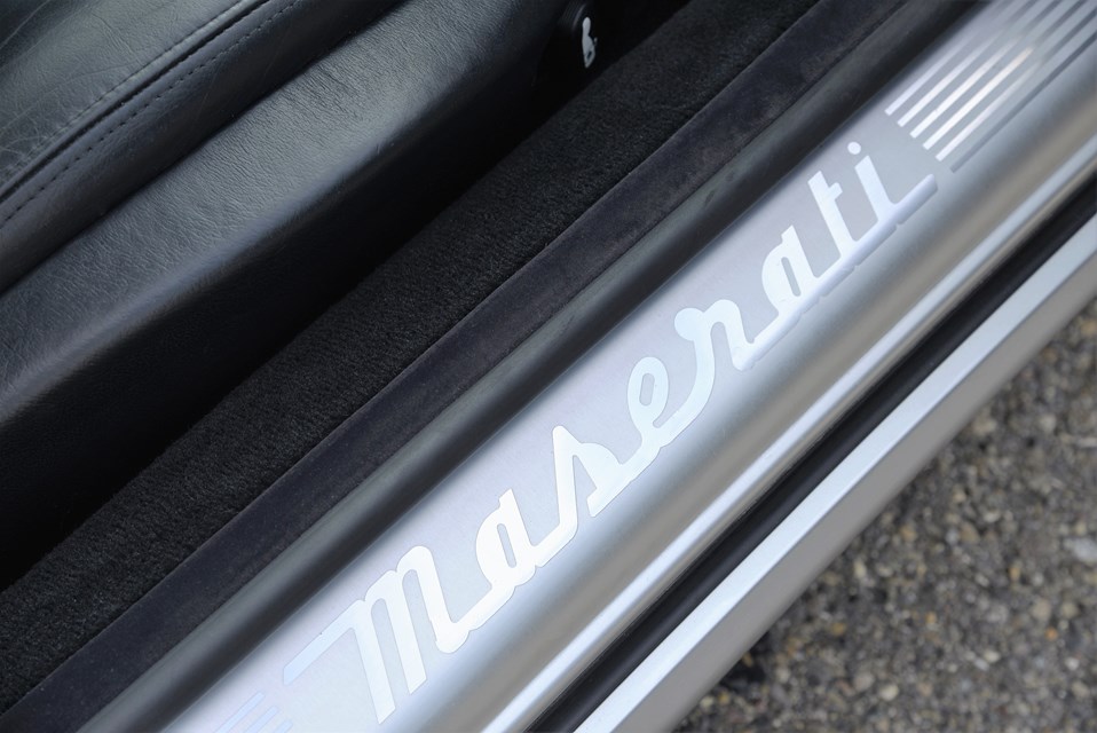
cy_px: 366
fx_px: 2622
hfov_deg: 23.6
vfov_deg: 15.9
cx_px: 548
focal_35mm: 86
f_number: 8
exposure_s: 1/160
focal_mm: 86
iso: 200
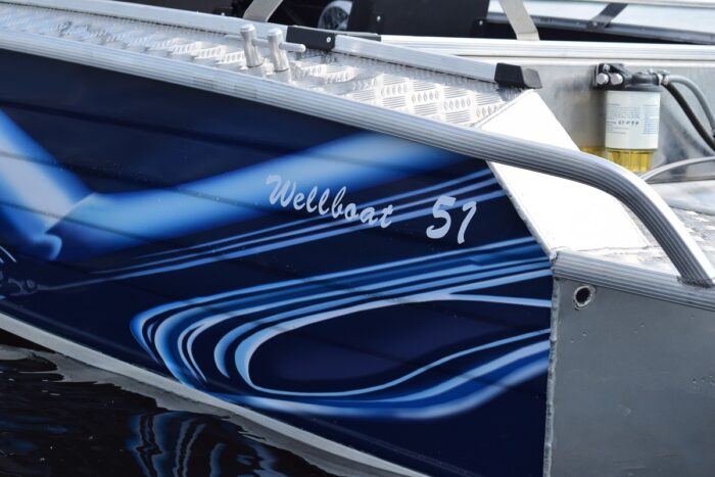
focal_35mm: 82
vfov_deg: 16.6
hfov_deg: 24.6
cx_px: 358
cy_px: 238
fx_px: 1639
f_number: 8
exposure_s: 1/250
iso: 220
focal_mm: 55
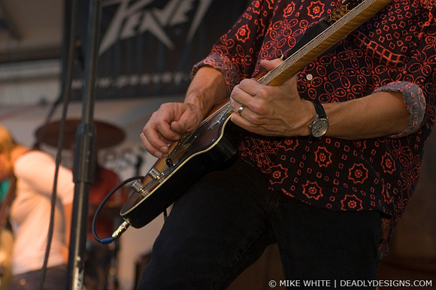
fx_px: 1271
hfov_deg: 19.5
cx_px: 218
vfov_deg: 13.0
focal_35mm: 105
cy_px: 145
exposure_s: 1/125
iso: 400
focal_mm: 70
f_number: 4
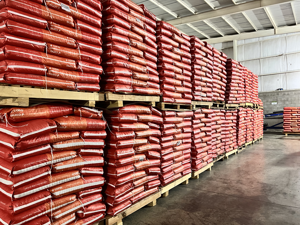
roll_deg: +1.9
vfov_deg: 53.1
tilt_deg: -0.2
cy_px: 112
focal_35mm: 26
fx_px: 225
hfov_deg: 67.3
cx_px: 150
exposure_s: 1/35
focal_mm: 5.7
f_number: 1.5
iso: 500
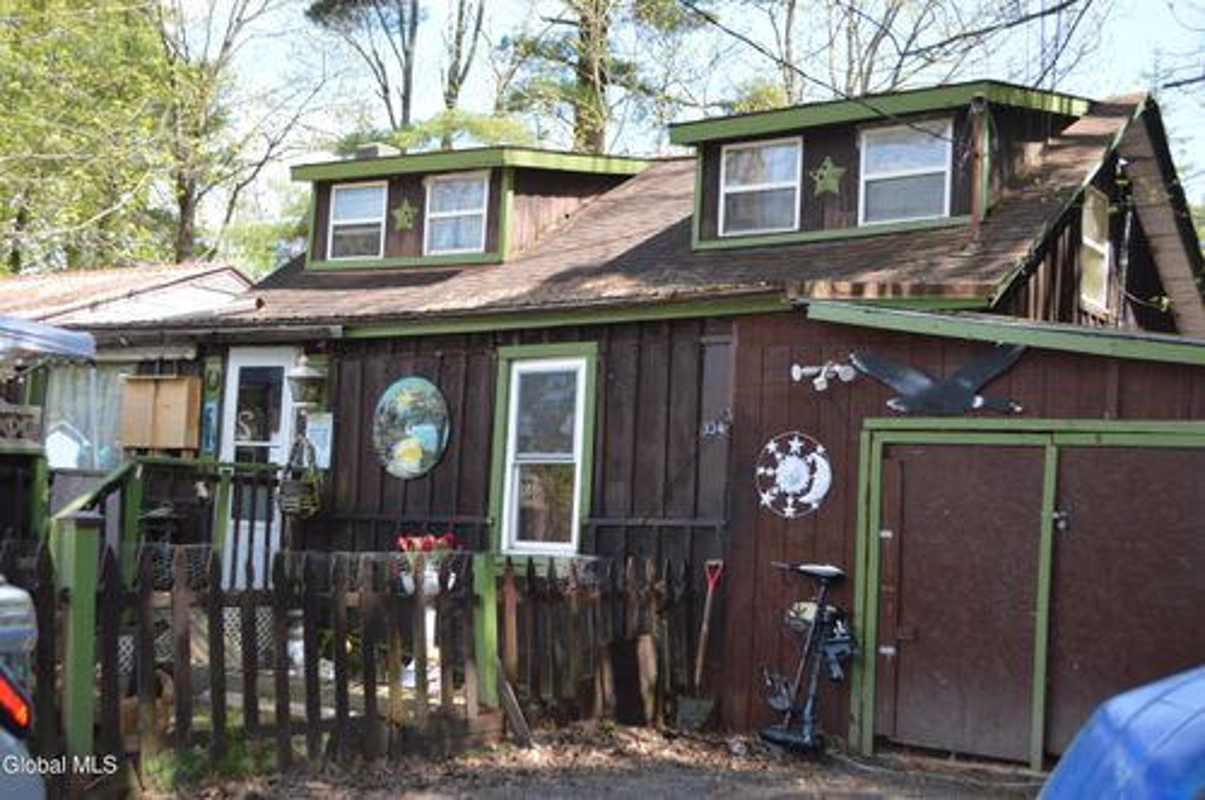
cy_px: 400
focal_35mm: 48
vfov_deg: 28.0
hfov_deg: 41.2
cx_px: 602
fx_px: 1605
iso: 125
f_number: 4.8
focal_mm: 32
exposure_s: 1/125
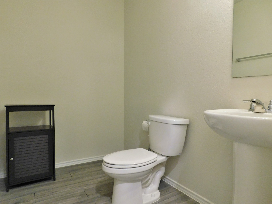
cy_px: 102
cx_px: 136
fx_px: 181
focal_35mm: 23
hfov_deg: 73.9
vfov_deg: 58.9
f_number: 3
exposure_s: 1/25
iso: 400
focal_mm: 4
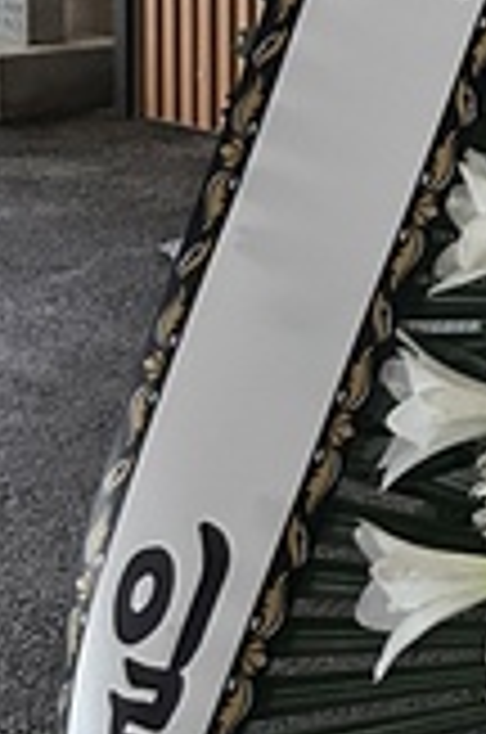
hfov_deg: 9.3
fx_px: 2705
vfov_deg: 15.0
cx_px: 1116
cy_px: -108
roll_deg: -2.0
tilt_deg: -4.6
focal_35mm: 133
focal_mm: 5.7
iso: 500
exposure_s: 1/30
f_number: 1.5
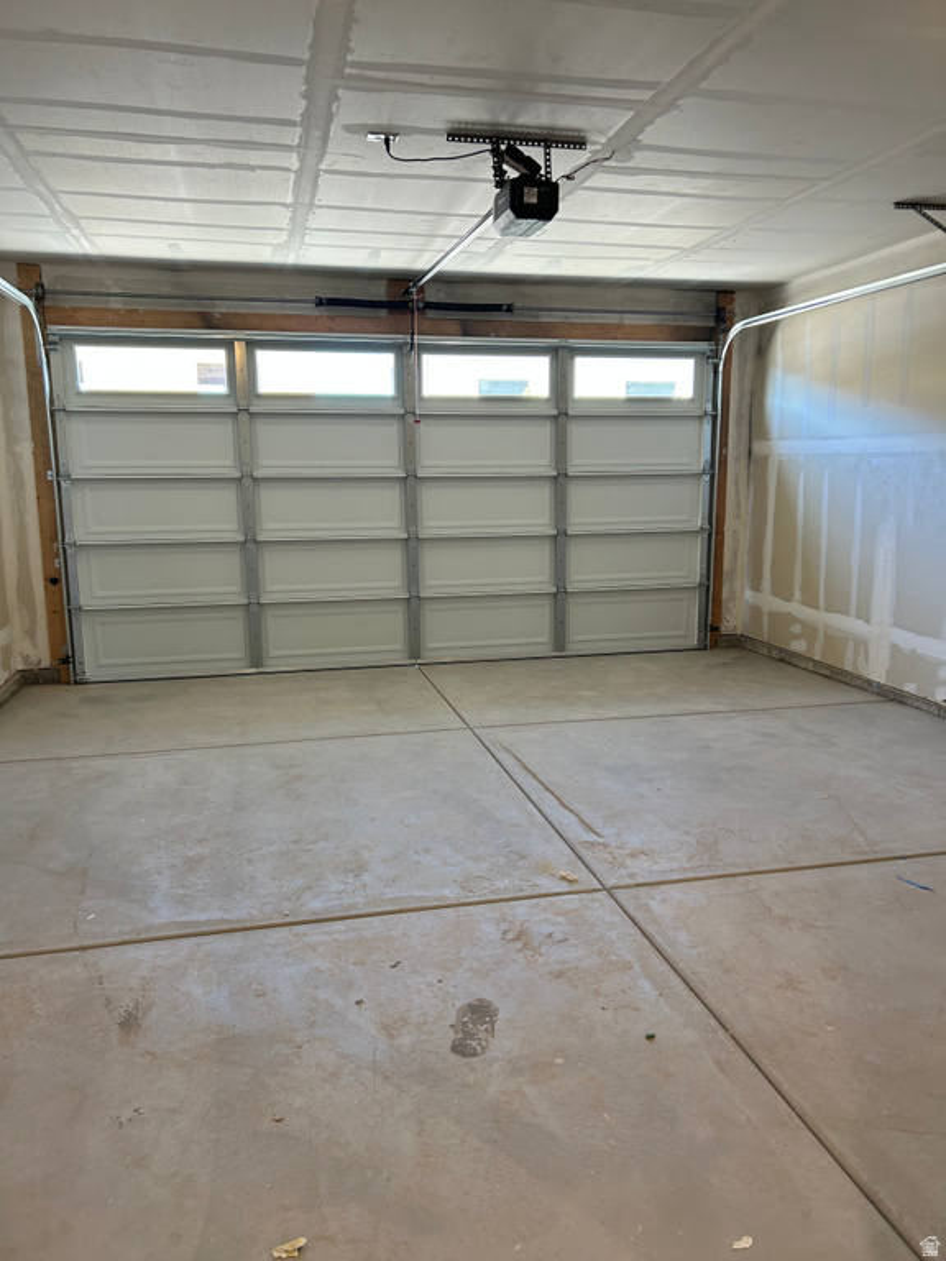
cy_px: 630
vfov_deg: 67.3
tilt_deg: -9.7
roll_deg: +0.7
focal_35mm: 26
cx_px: 473
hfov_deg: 53.1
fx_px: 947
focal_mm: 5.7
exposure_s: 1/120
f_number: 1.5
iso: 80
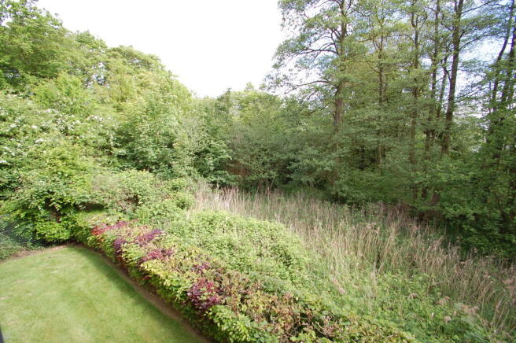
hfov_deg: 100.4
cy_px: 172
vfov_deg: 77.2
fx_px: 215
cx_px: 258
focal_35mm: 15
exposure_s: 1/160
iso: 200
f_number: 6.3
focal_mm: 10
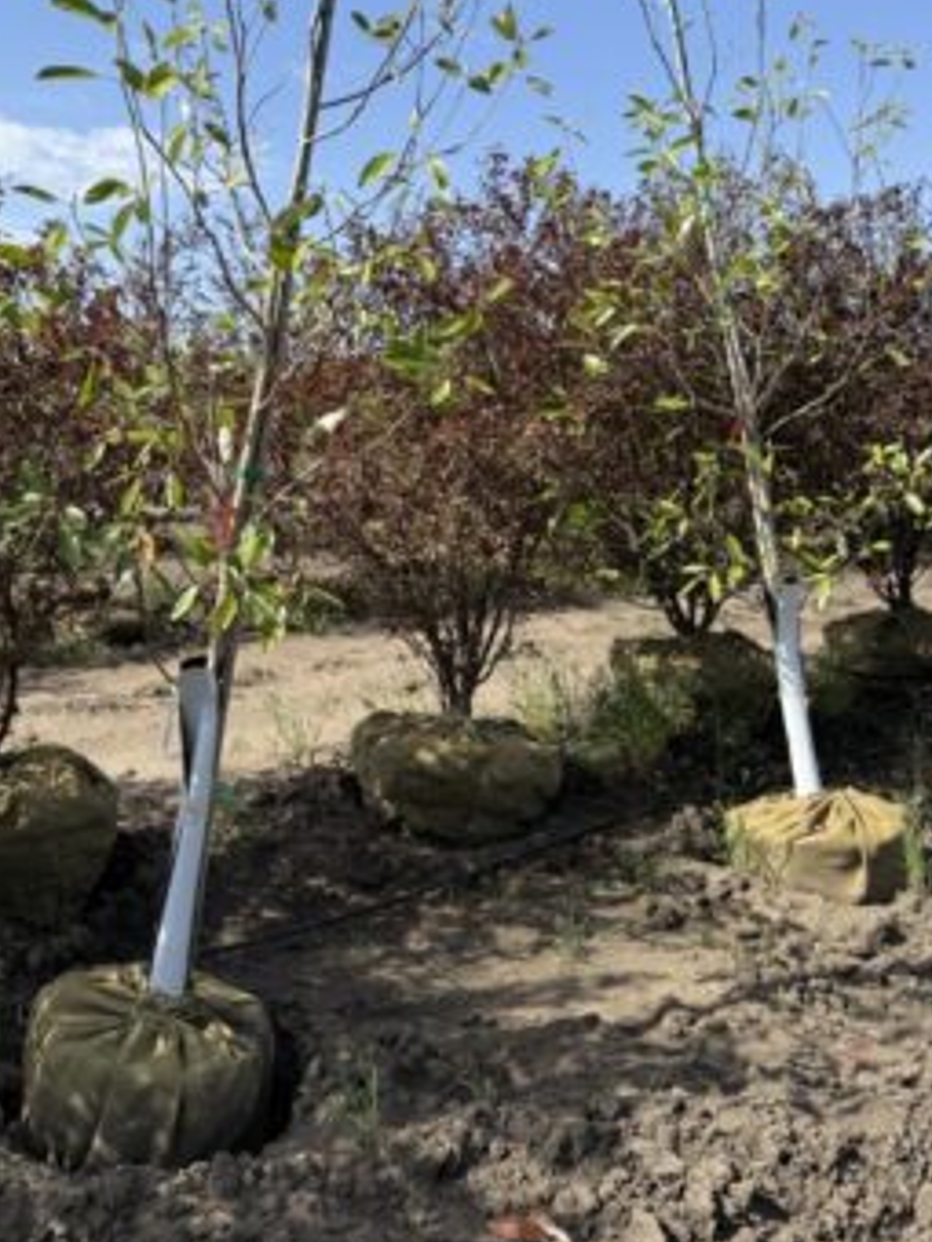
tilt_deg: +2.4
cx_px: 347
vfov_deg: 54.0
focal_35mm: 33
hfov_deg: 42.6
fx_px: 1185
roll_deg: +1.3
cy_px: 396
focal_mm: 6.76
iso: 80
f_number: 1.78
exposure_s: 1/3021
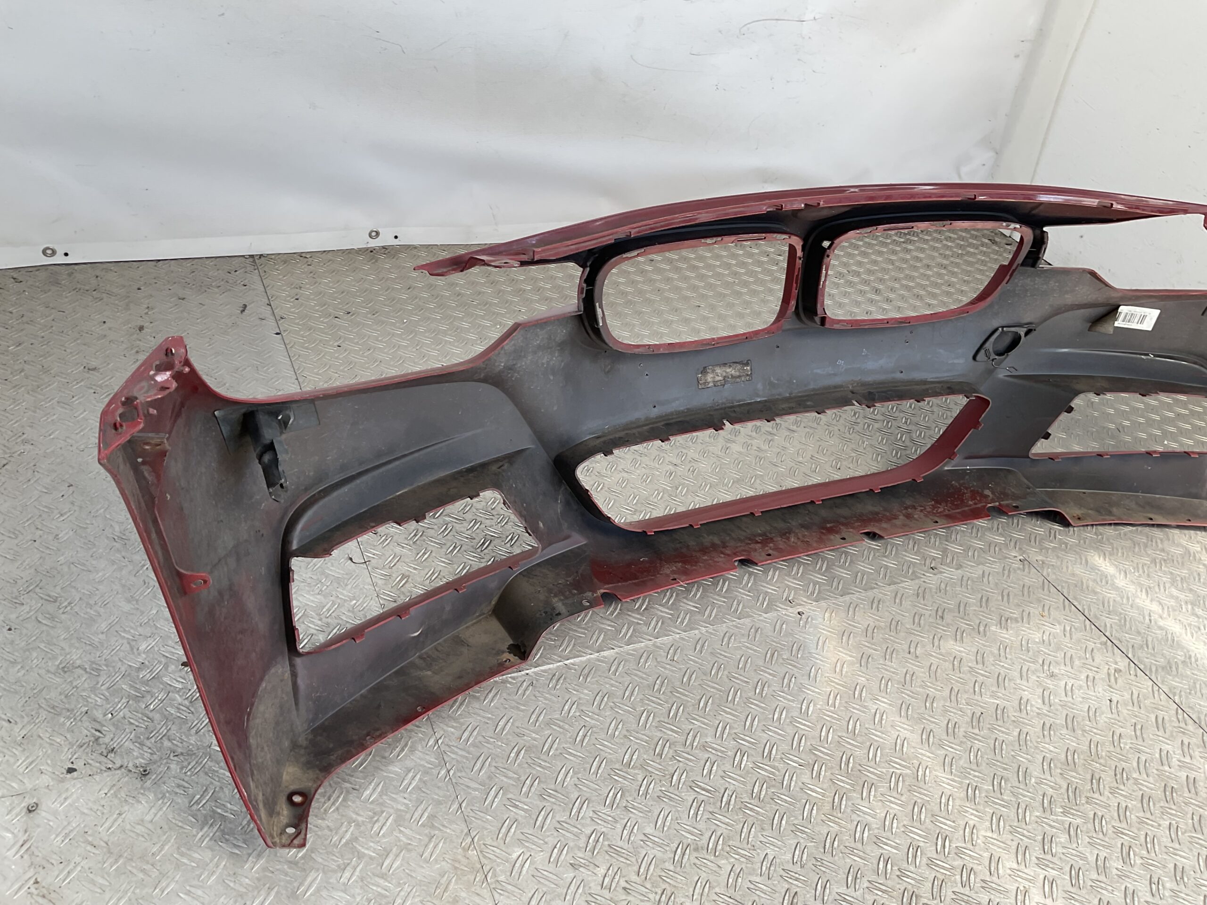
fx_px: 1011
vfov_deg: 48.2
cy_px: 452
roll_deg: -13.4
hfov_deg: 61.7
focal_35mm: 29
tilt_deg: -34.8
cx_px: 604
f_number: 1.8
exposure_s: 1/176
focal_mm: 3
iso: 16
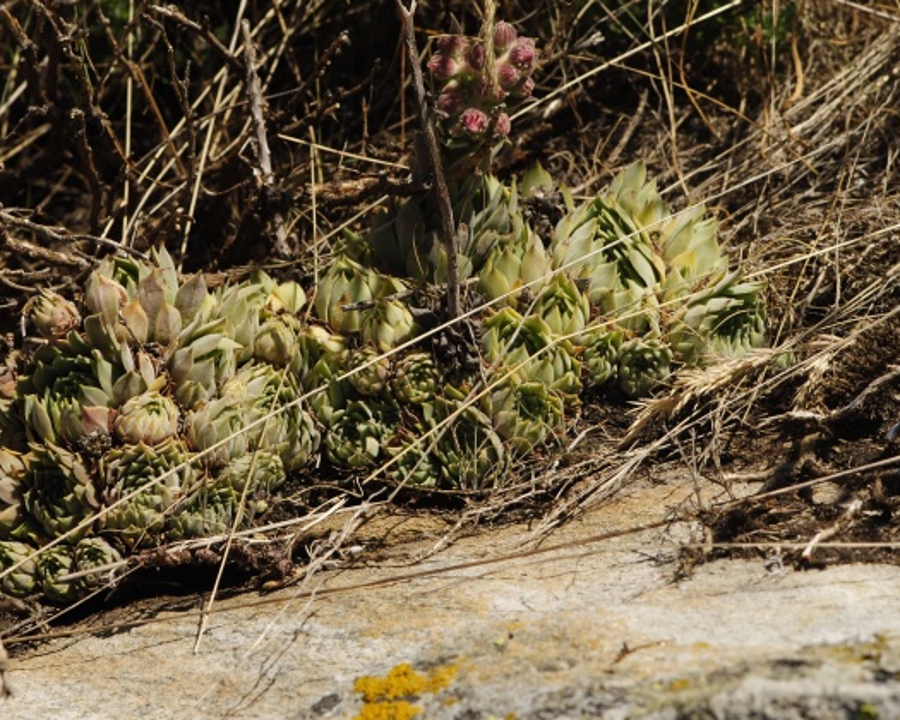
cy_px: 298
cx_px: 329
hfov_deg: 10.6
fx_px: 4867
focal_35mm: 183
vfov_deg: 8.5
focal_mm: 85
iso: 100
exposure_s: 1/320
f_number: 8
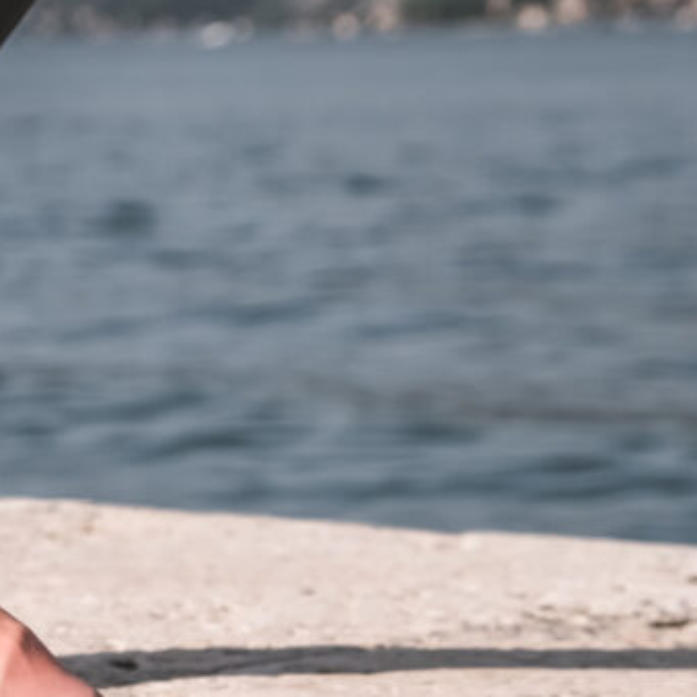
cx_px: -35
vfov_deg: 8.9
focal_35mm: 195
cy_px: 649
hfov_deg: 8.9
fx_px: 4442
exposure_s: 1/1250
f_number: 6.4
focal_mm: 50.5
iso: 250
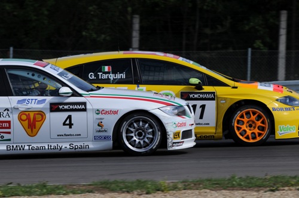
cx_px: 150
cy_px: 99
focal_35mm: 450
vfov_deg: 3.0
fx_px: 3733
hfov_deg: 4.6
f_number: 7.1
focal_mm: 300
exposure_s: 1/1000
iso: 200
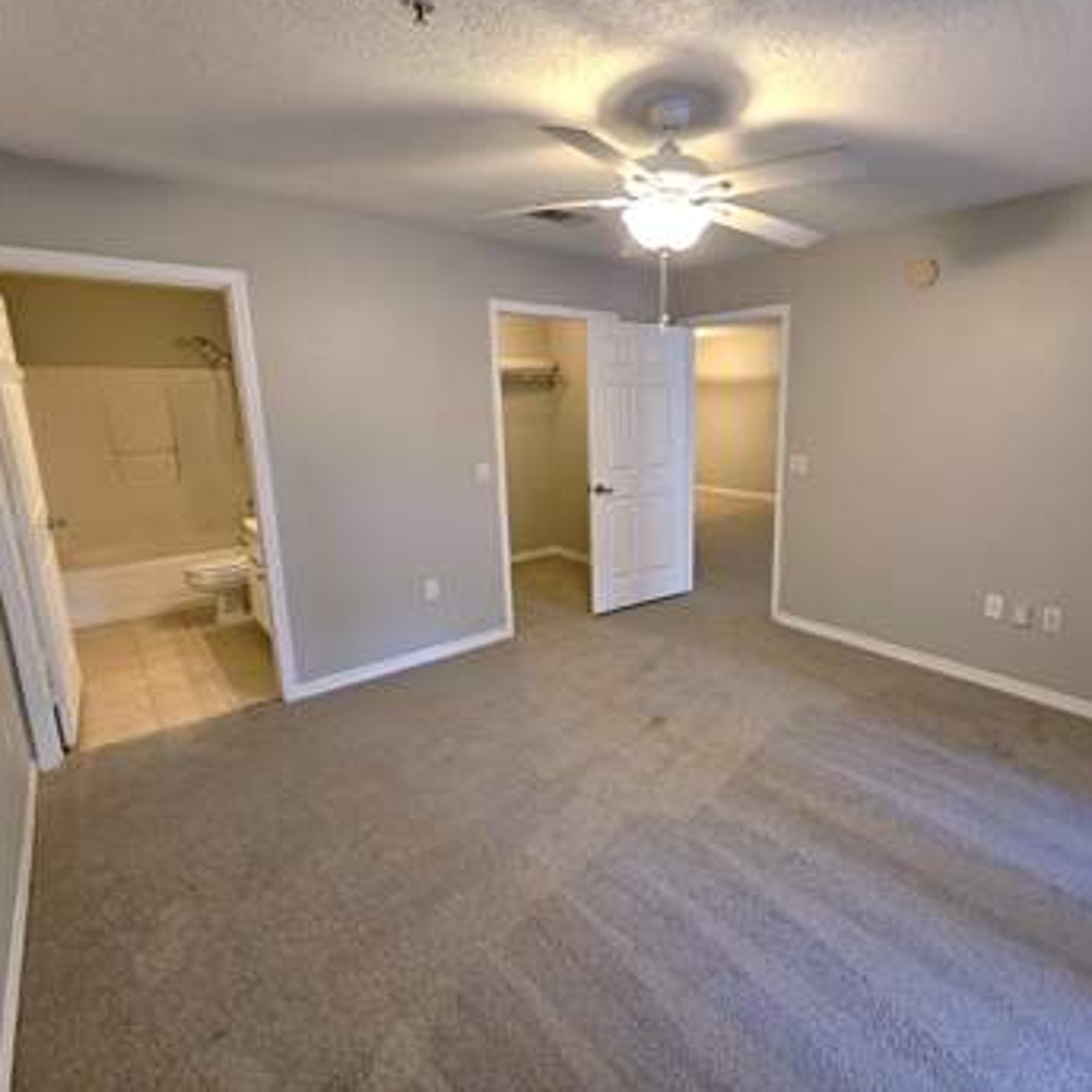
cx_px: 638
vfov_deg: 87.4
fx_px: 571
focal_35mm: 16
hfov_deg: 86.7
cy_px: 525
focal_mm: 2.2
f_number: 2.2
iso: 400
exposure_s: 1/60
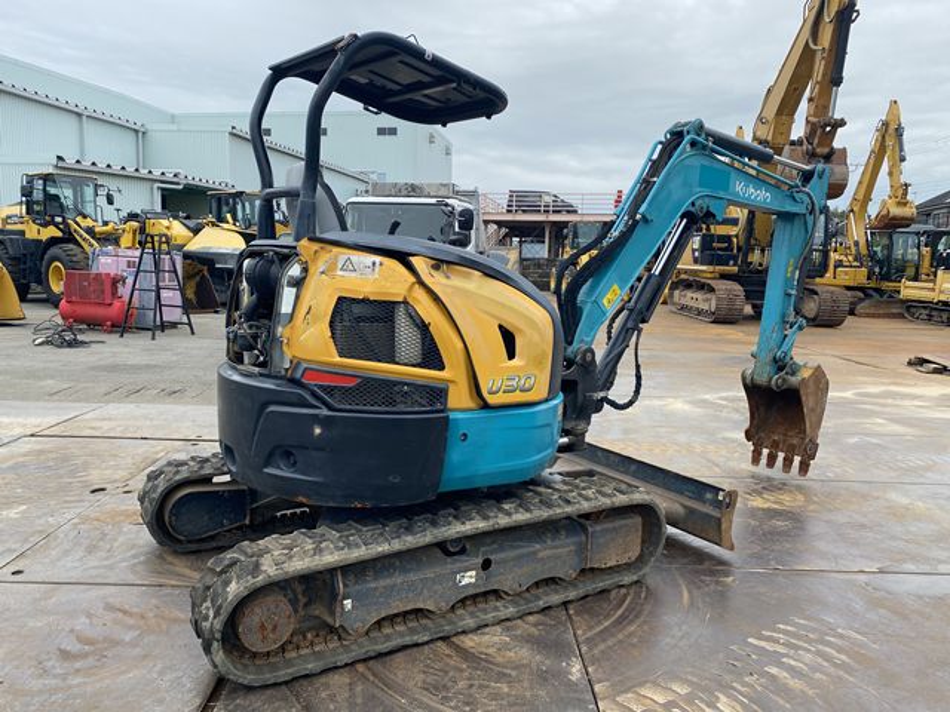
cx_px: 475
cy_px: 356
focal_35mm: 26
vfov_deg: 53.1
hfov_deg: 67.3
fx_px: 714
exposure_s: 1/1377
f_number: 1.8
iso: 32
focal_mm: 4.25
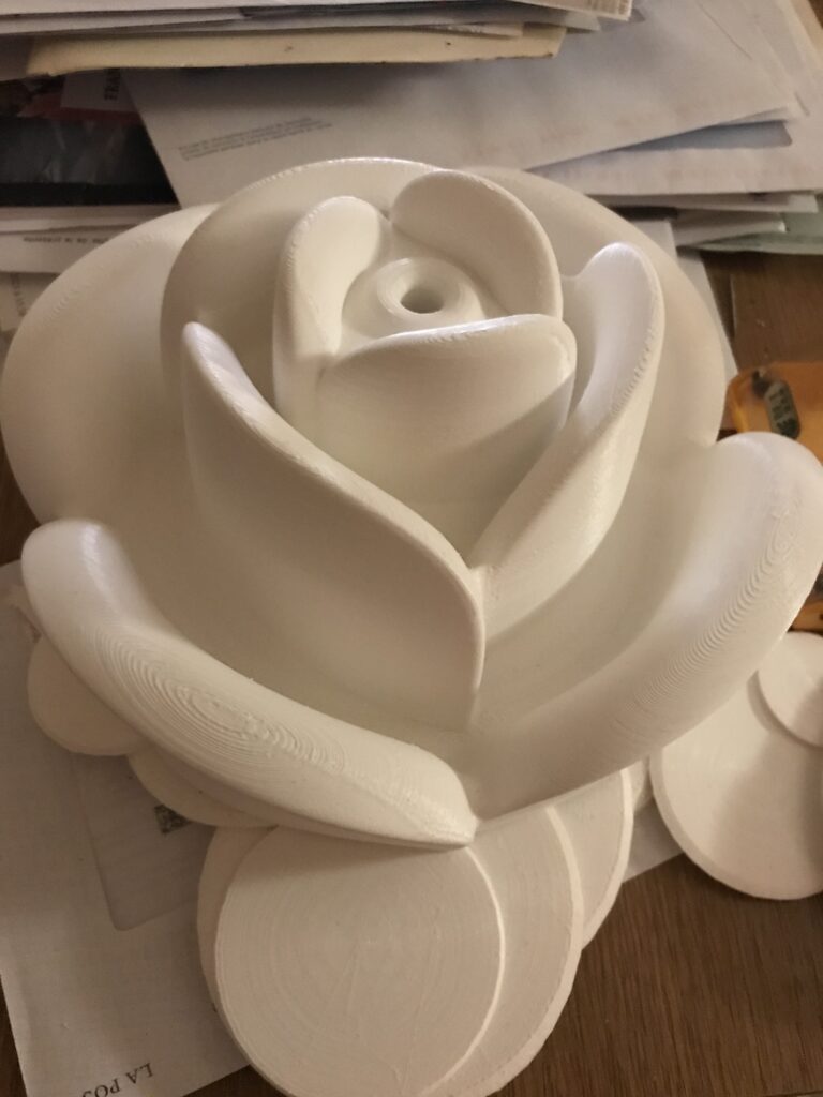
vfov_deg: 63.4
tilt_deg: -62.0
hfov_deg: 49.7
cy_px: 548
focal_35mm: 28
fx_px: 888
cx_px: 412
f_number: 1.8
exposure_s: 1/4
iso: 80
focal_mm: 3.99
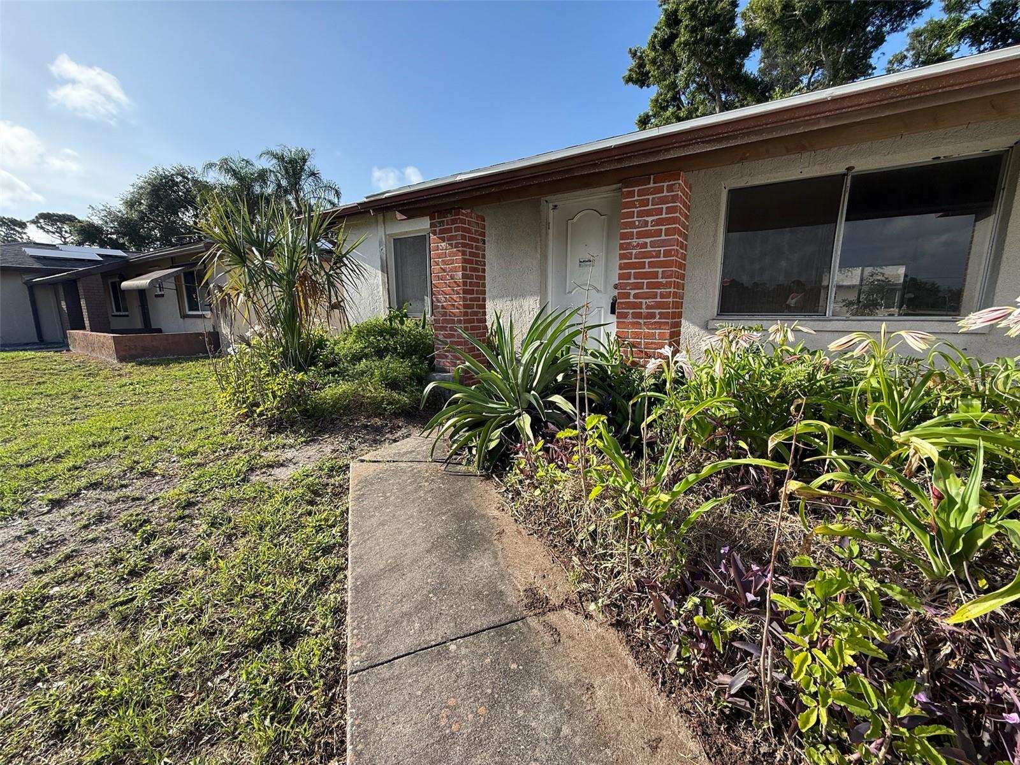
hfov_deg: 102.1
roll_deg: +0.0
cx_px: 510
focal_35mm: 14
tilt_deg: -9.8
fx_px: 413
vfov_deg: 85.7
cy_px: 382
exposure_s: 1/726
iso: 50
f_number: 2.2
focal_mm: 2.22
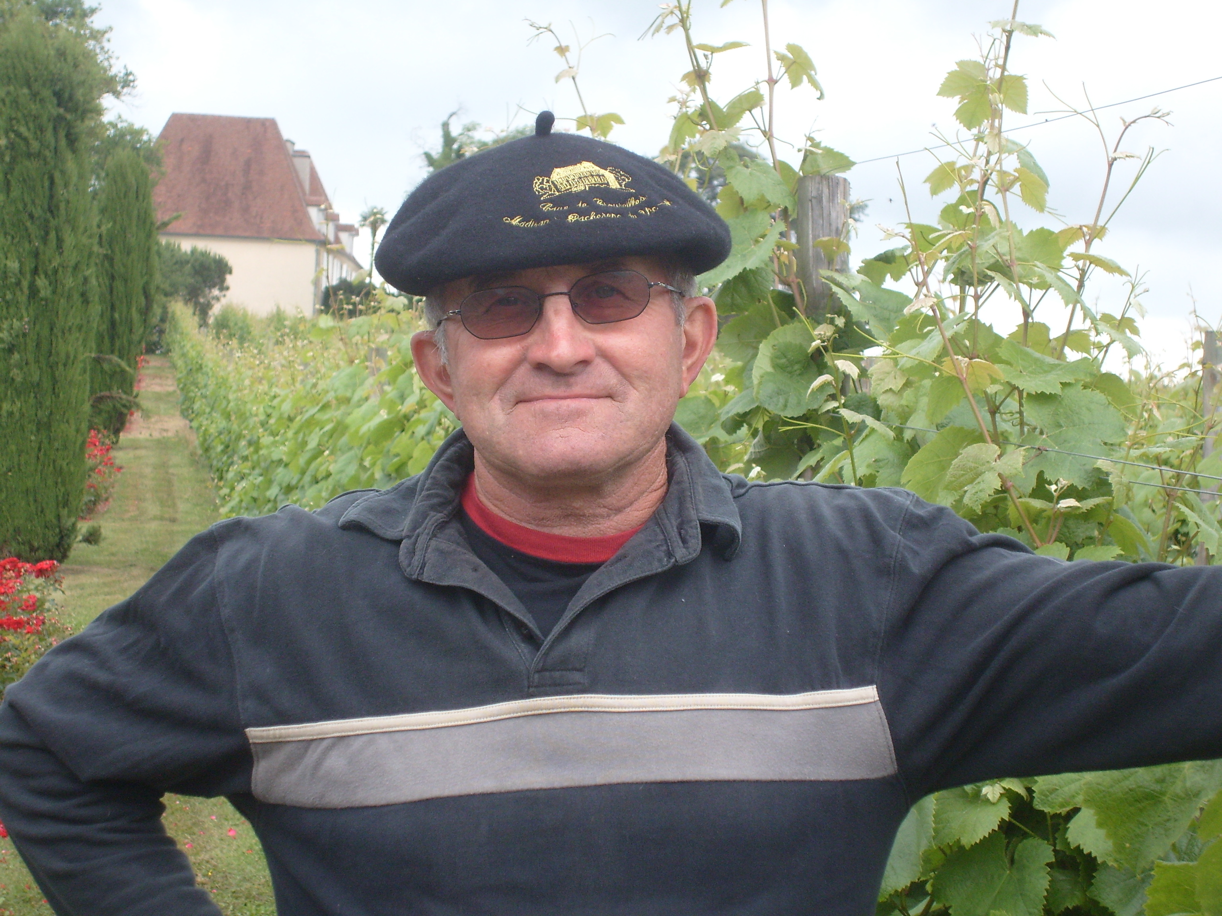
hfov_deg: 24.1
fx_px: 2859
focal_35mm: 81
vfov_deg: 18.2
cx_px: 611
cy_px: 458
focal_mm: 13.7
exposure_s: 1/250
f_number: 4.2
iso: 80
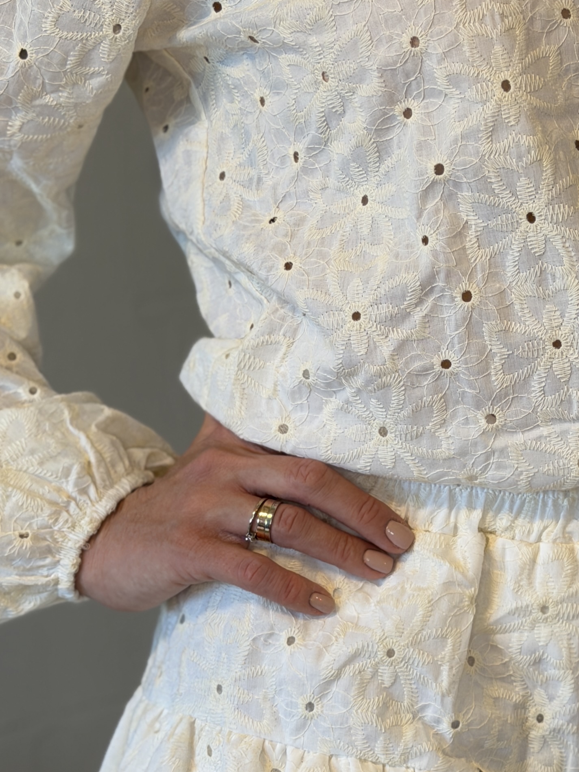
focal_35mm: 102
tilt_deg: -11.1
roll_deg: -1.0
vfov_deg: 19.2
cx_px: 556
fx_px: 2275
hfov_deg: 14.3
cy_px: 473
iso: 64
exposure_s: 1/50
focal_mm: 6.76
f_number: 1.78
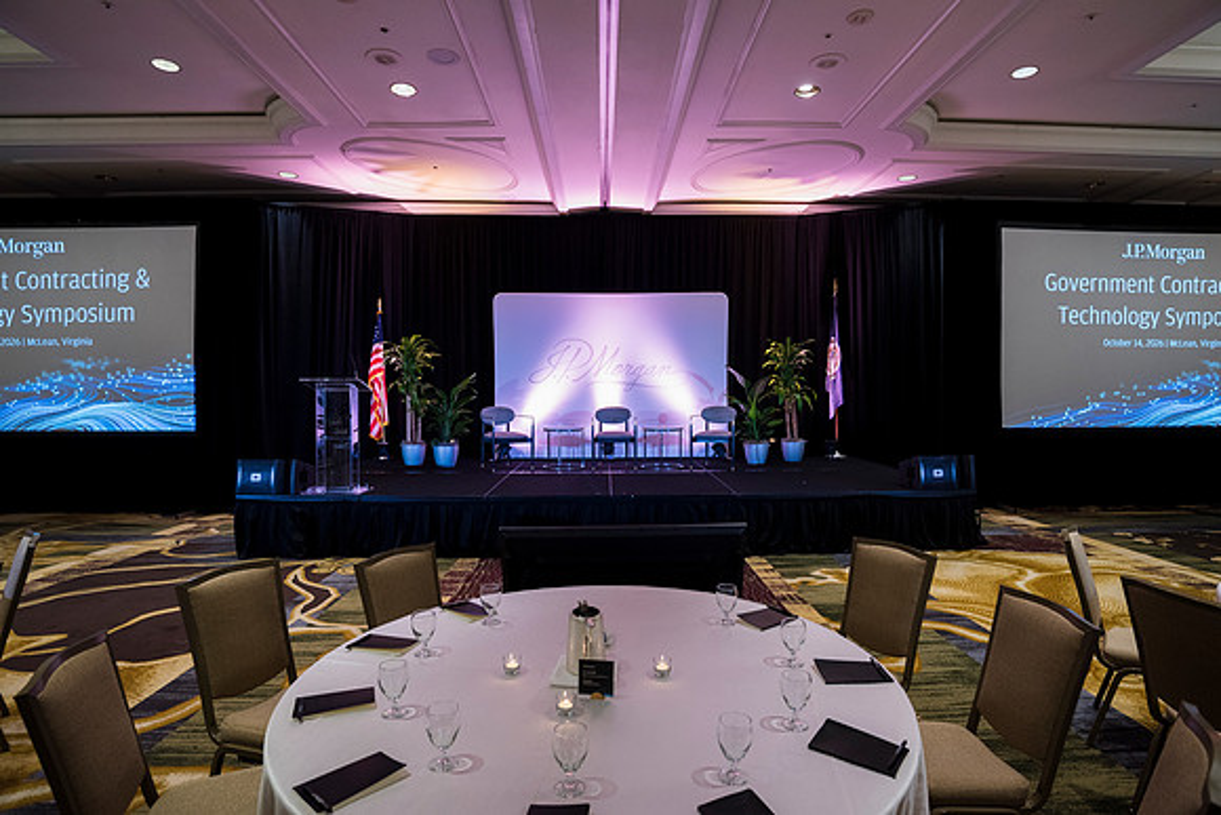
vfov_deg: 67.4
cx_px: 610
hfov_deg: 90.0
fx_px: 611
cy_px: 408
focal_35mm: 18
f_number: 4
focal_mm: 18
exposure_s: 1/60
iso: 1100
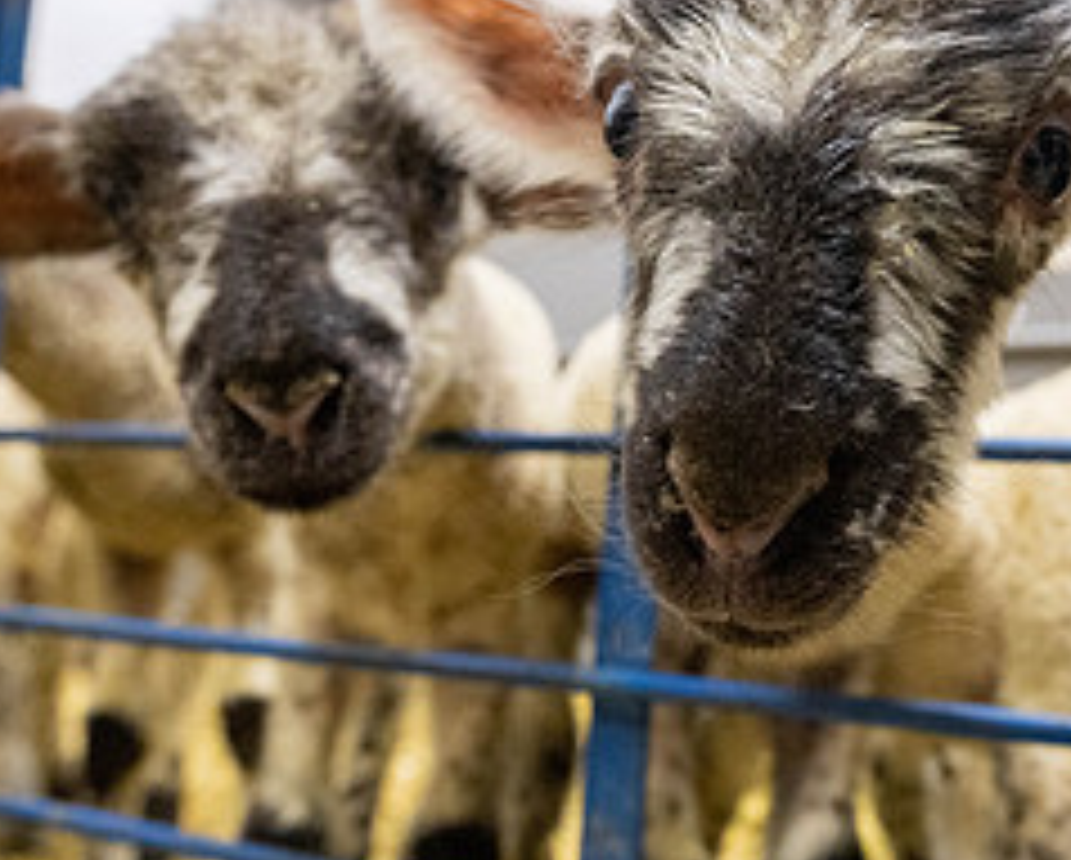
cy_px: 425
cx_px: 837
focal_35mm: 32
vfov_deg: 45.9
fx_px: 1016
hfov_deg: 52.5
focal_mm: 14
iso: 3200
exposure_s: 1/200
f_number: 4
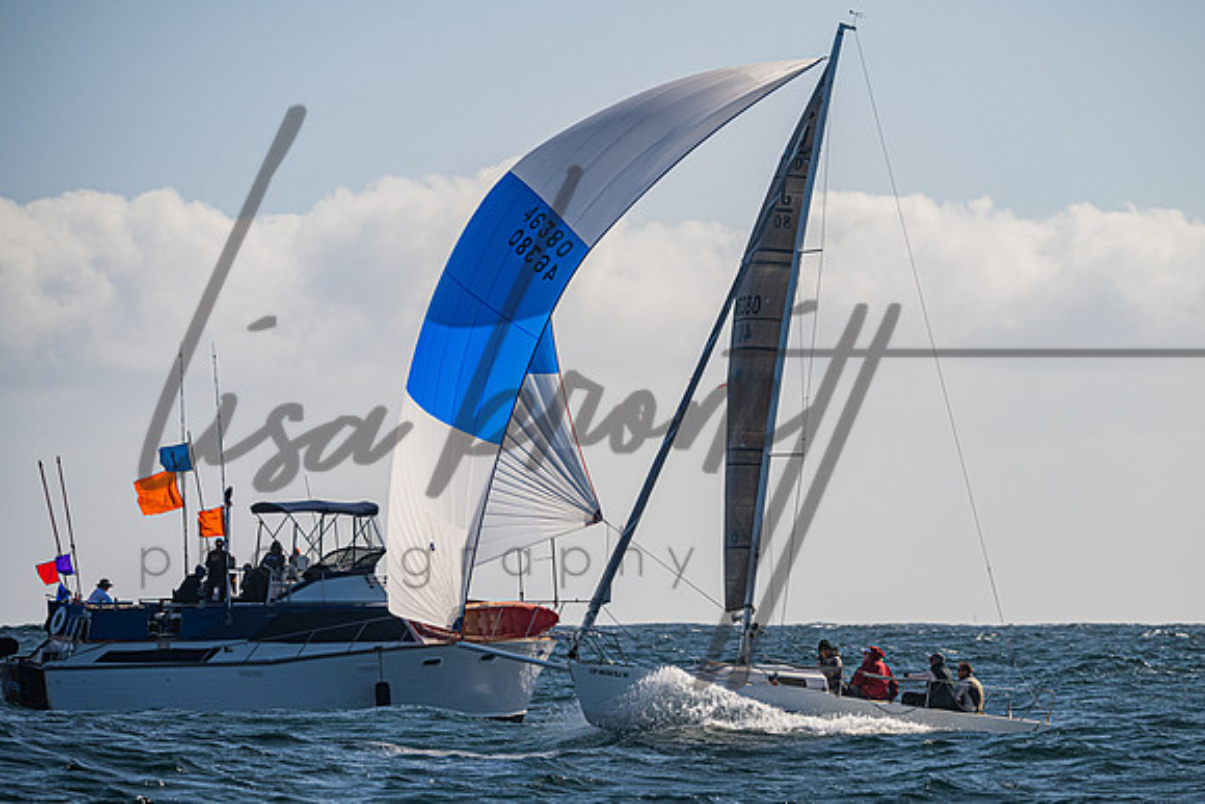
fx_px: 9536
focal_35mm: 285
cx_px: 697
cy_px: 437
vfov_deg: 4.8
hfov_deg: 7.2
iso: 320
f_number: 6.3
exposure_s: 1/5000
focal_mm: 240
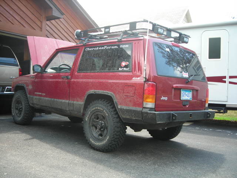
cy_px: 89
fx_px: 260
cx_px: 118
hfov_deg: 49.0
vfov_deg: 37.7
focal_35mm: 38
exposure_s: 1/82.2
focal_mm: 6.3
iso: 50
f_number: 3.2
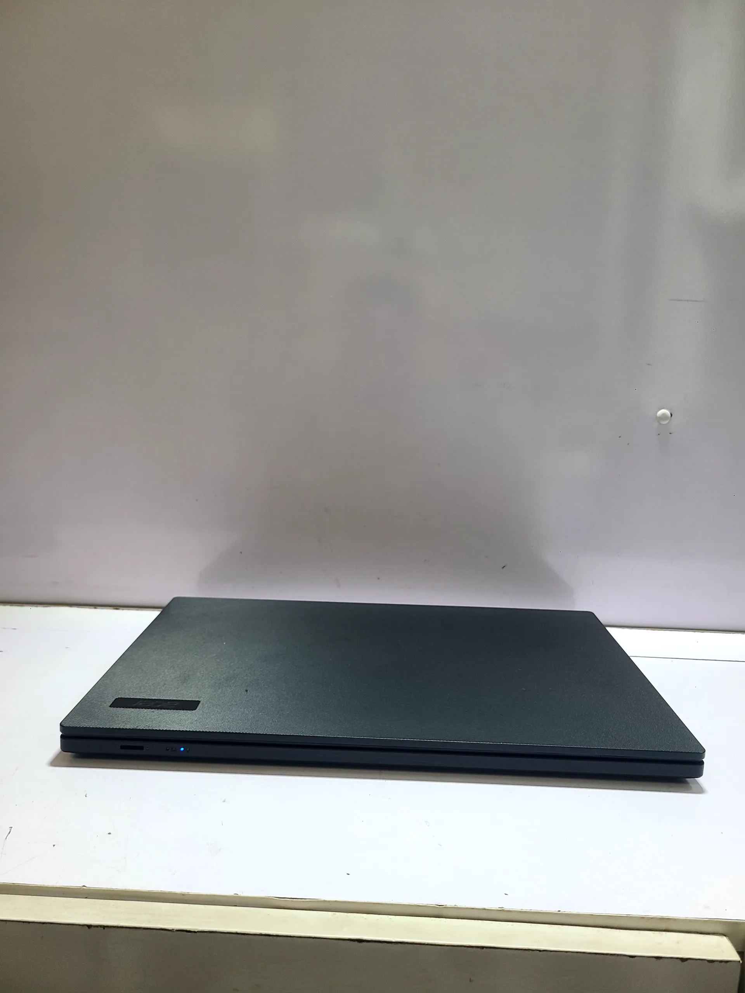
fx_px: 746
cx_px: 372
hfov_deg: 53.1
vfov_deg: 67.3
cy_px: 496
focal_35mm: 26
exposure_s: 1/50
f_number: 1.8
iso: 64
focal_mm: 5.4
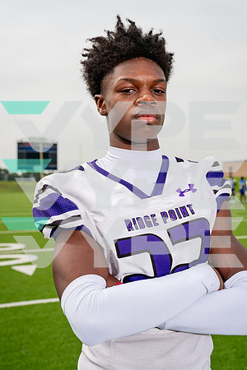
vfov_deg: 43.6
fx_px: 463
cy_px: 185
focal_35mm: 45
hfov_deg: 29.9
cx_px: 124
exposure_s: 1/800
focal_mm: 45
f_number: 5.6
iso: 125
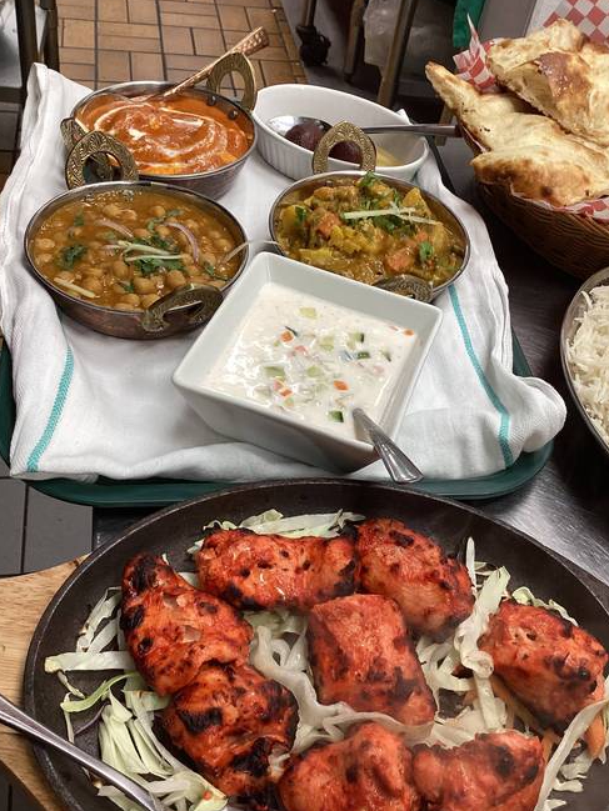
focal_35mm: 35
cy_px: 444
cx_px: 318
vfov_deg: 52.5
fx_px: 821
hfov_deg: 40.7
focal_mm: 3.3
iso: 80
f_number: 2.4
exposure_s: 1/60
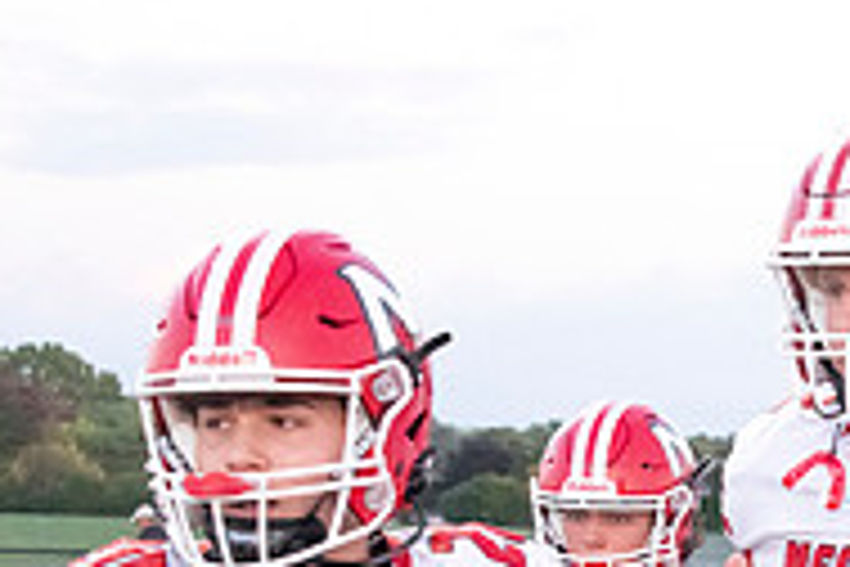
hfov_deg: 14.9
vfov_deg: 10.0
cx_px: 863
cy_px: 731
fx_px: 3187
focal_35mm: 135
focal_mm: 44
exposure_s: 1/800
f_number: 7.1
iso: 10000
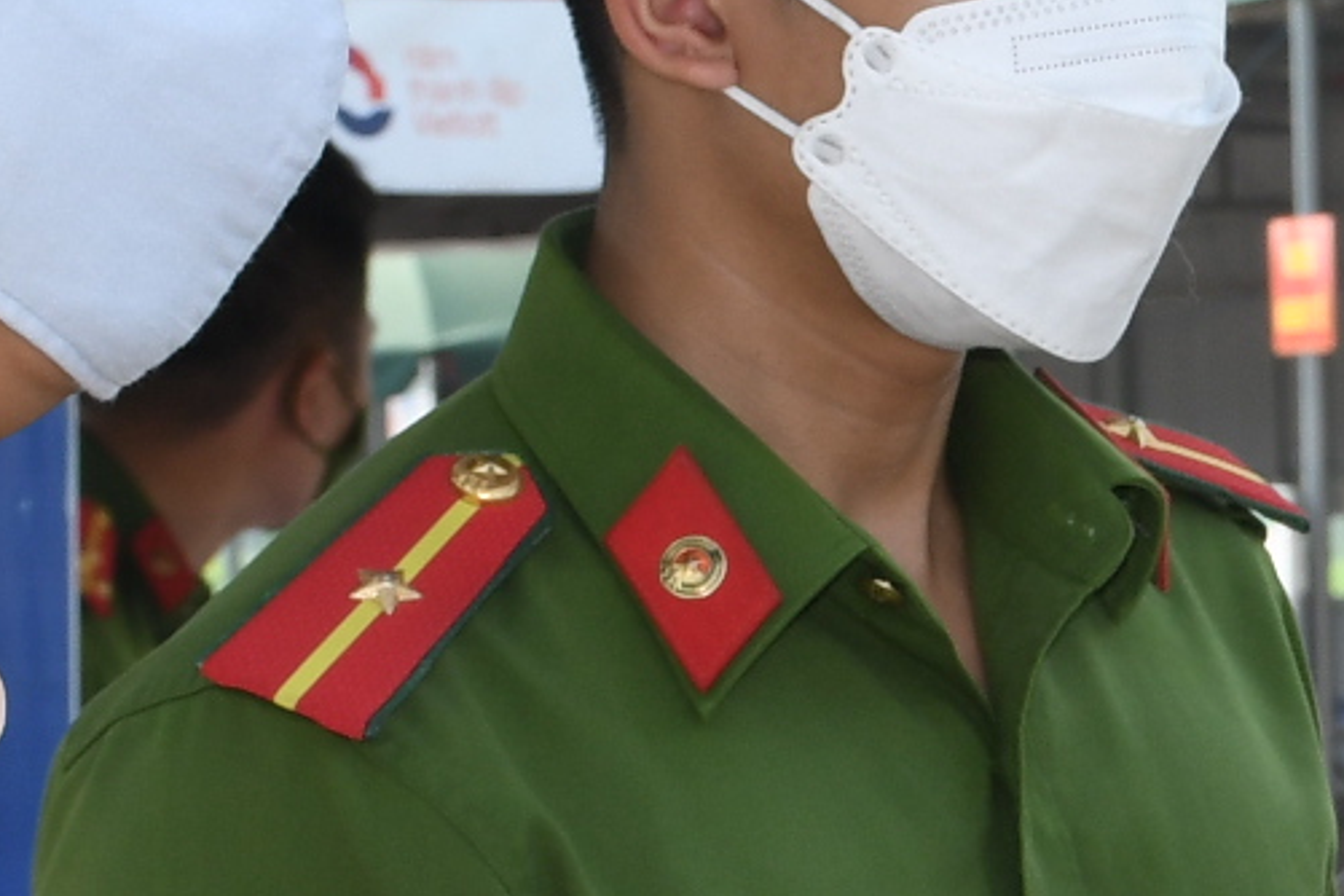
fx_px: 11834
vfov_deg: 4.3
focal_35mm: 317
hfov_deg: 6.4
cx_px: 2012
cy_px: 960
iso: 200
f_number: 10
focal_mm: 38
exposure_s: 1/200
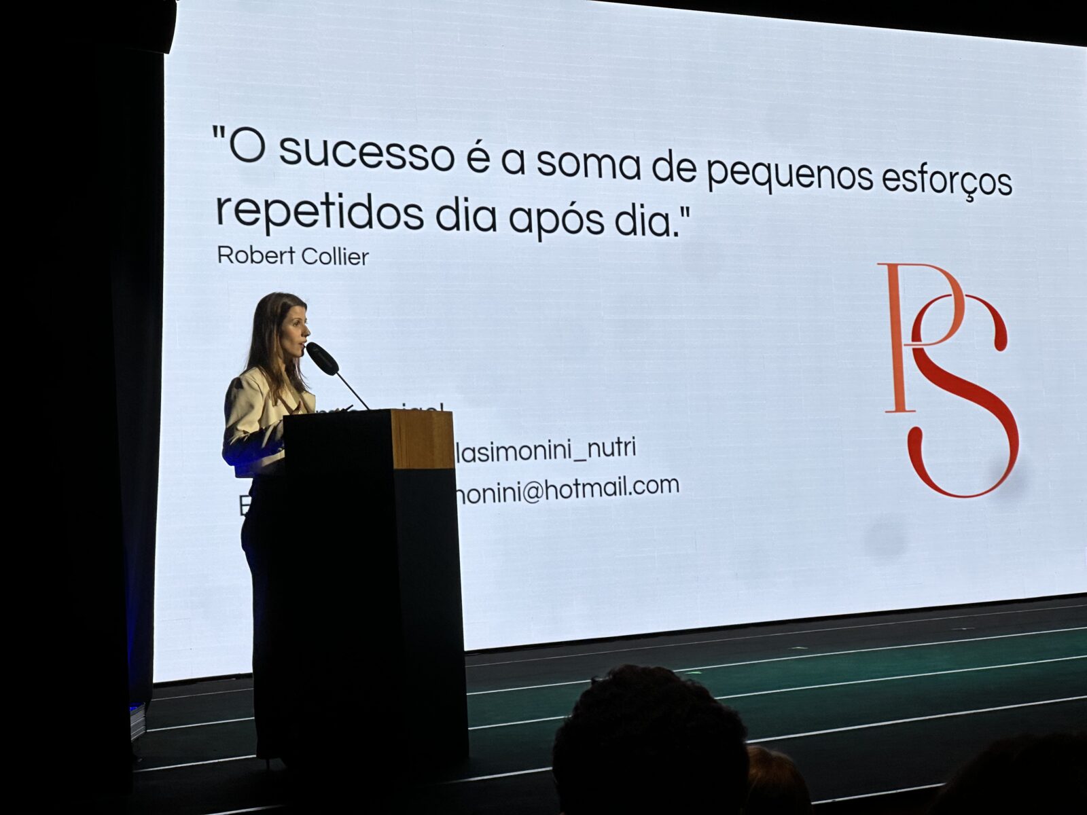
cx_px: 544
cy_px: 408
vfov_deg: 19.1
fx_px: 2418
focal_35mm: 77
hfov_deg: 25.3
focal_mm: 9
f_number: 2.8
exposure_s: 1/120
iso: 64
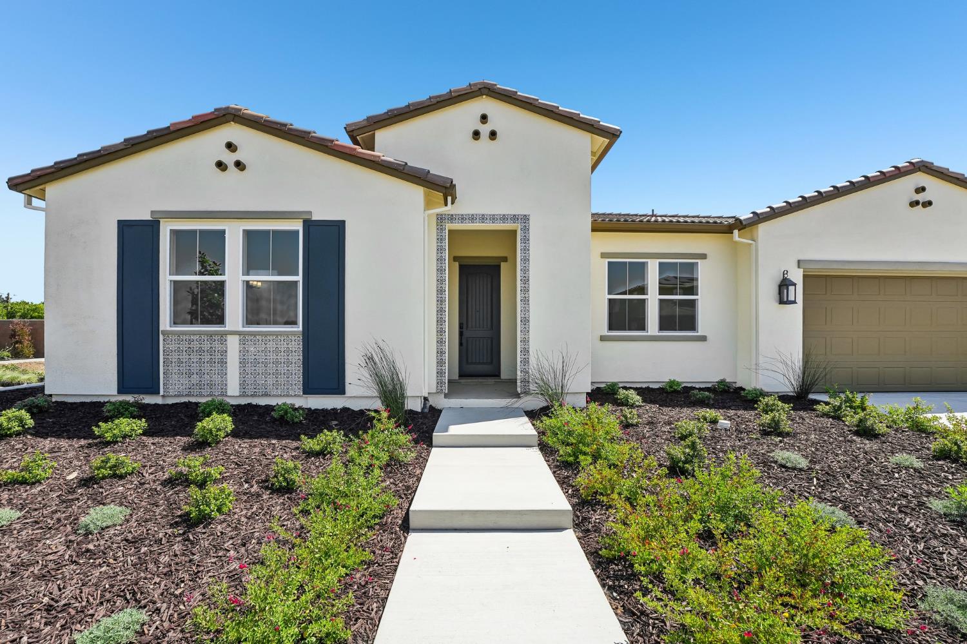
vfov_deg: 81.2
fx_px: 376
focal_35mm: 14
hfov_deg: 104.3
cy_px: 322
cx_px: 484
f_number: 8
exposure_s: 1/1250
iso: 640
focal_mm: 14
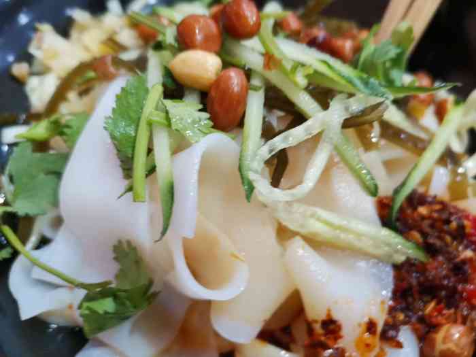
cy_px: 178
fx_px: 358
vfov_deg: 53.1
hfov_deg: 67.3
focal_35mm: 26
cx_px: 238
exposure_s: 1/33.3
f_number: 1.8
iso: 320
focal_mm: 5.5
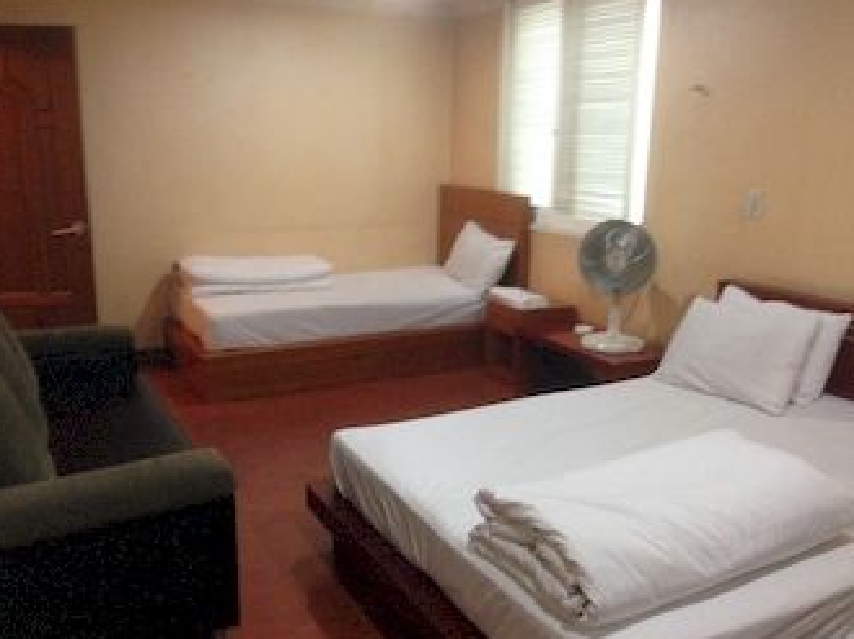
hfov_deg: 52.7
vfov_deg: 40.6
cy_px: 323
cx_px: 437
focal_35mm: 35
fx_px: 863
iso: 400
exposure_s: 1/20
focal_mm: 4.12
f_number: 2.4
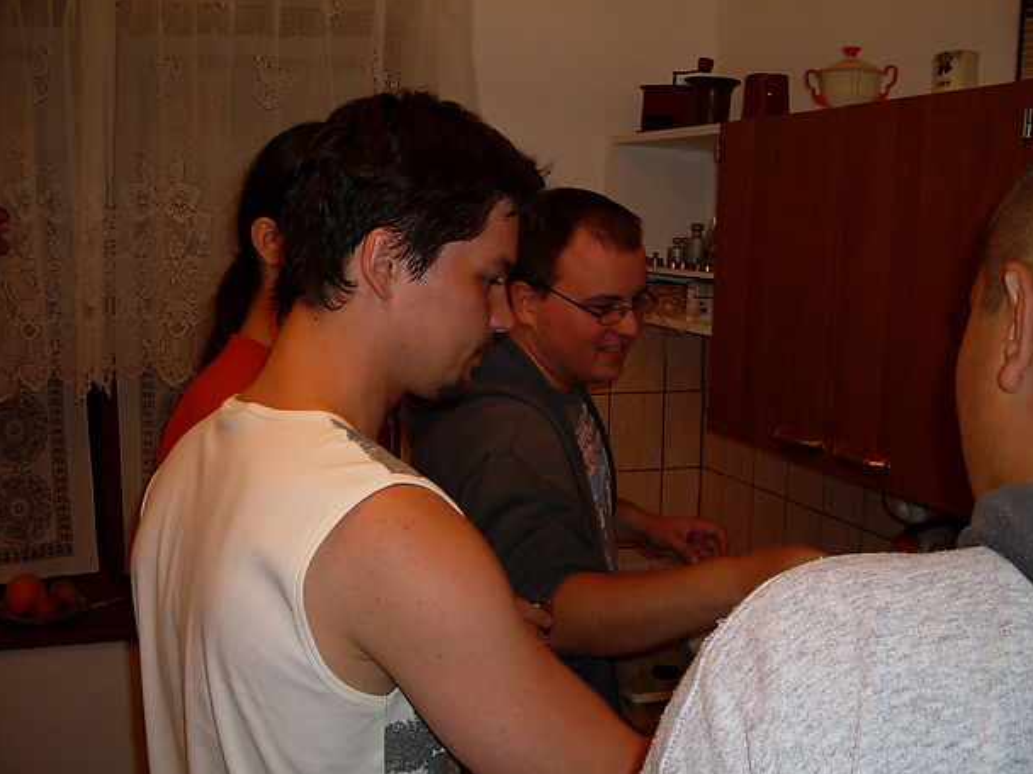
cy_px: 394
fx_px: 1194
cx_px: 510
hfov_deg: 46.8
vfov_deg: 36.0
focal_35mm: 40
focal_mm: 6.3
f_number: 2.8
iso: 100
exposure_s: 1/45
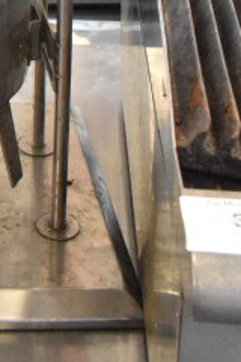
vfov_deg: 16.9
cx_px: -139
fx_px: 1034
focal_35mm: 103
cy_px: -257
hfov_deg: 12.5
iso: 6400
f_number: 7.1
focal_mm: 18
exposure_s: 1/160
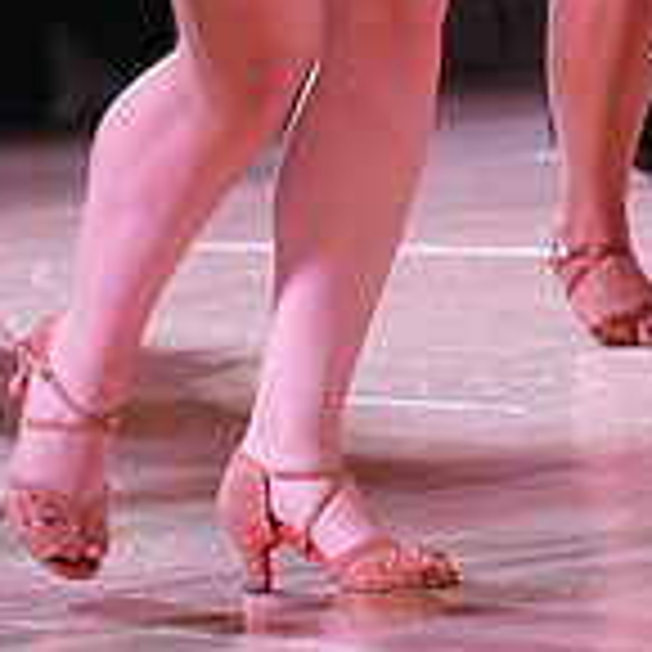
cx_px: -106
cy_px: -364
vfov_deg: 3.9
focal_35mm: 451
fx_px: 9611
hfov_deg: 3.9
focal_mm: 133
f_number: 5
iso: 2500
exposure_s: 1/250
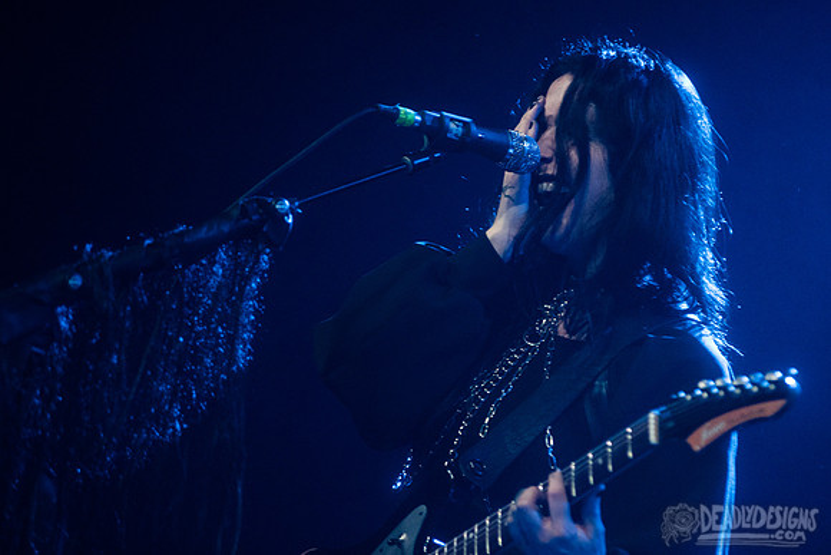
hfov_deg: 8.8
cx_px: 484
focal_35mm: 233
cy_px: 232
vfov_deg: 5.9
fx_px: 5381
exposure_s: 1/100
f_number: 2.8
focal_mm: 200
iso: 3200
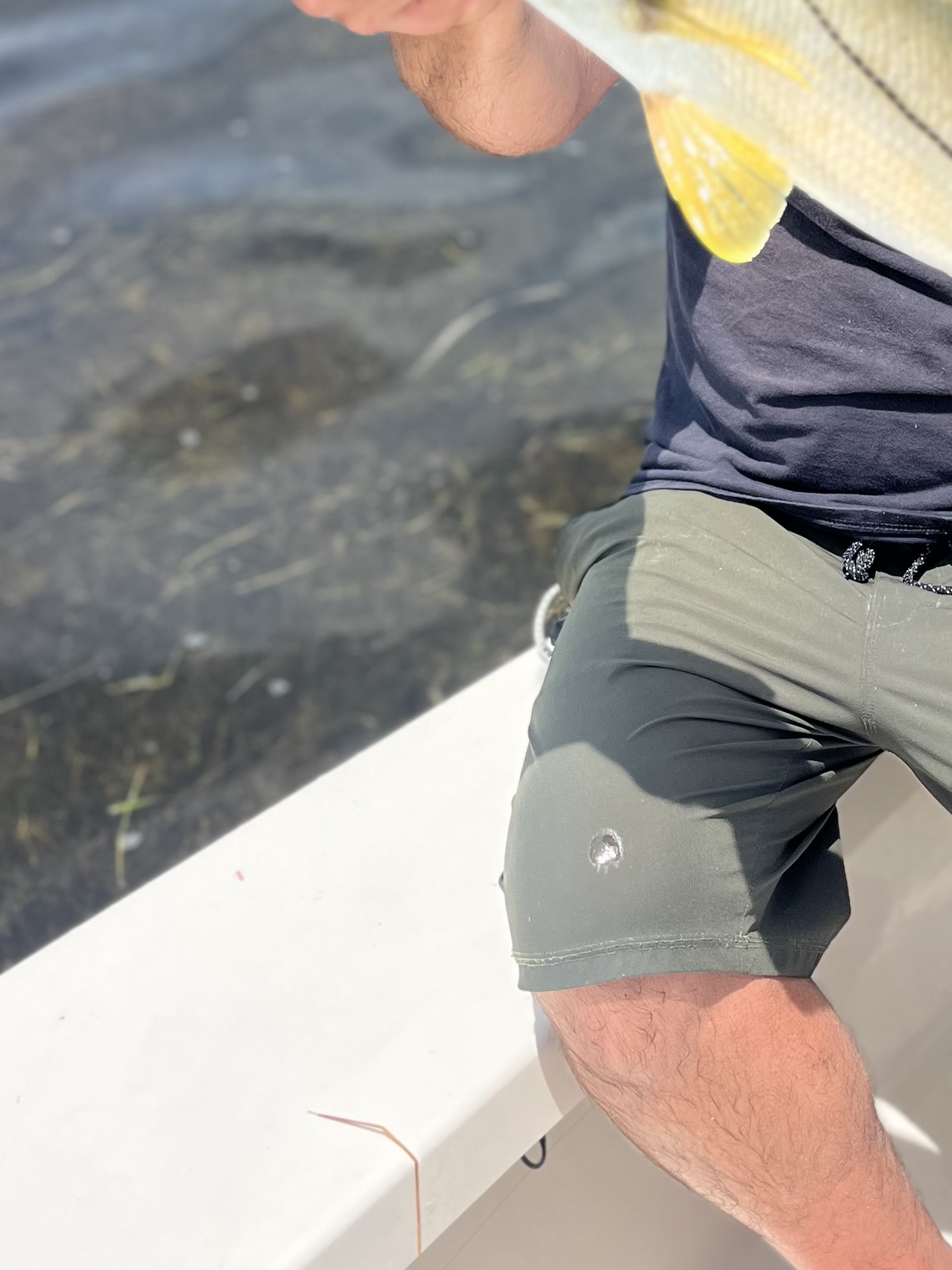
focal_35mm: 53
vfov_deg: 35.5
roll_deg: +1.6
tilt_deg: -29.6
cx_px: 901
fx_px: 1944
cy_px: 335
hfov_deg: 26.4
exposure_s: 1/4310
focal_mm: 5.1
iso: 50
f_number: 1.6
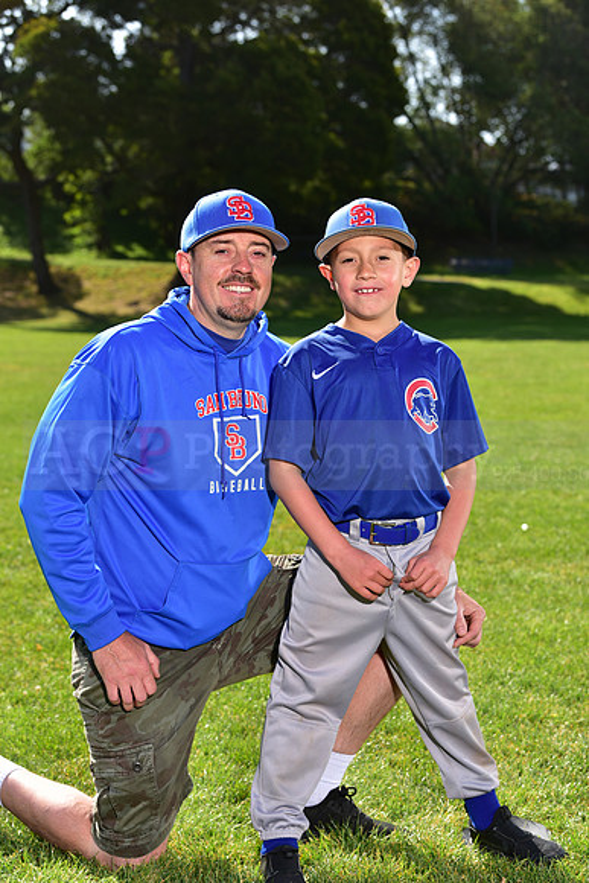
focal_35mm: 70
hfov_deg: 19.5
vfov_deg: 28.8
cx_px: 294
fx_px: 1717
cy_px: 442
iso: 80
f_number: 5.6
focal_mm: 70
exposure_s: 1/250
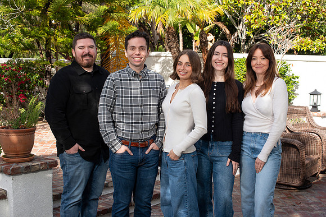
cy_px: 112
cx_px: 162
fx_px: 469
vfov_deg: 26.1
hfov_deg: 38.3
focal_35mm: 52
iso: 200
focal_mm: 50
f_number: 7.1
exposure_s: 1/200
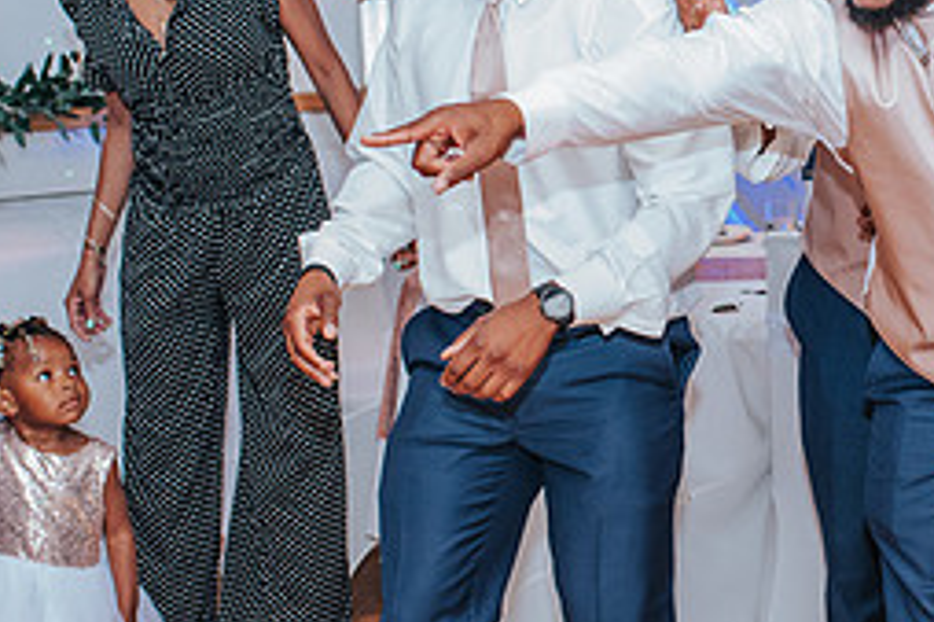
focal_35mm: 92
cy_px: 168
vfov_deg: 14.8
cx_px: 808
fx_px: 2385
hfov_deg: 21.7
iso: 2500
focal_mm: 35
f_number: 3.5
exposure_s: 1/200
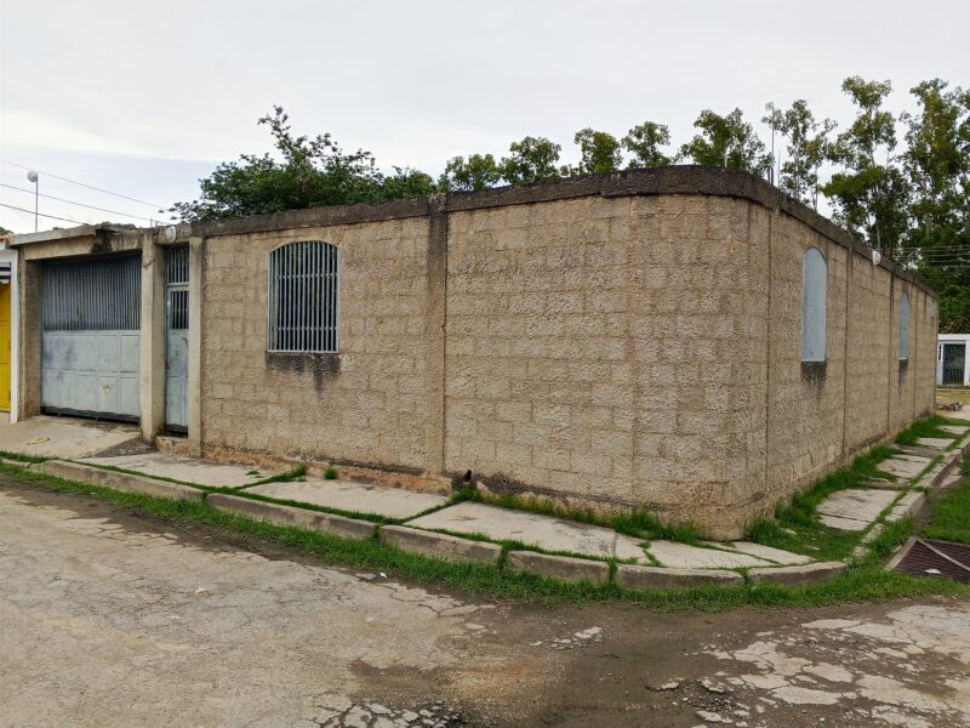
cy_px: 364
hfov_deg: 73.9
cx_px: 485
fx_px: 644
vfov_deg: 58.9
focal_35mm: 23
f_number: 1.6
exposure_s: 1/206
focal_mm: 4.09
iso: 107
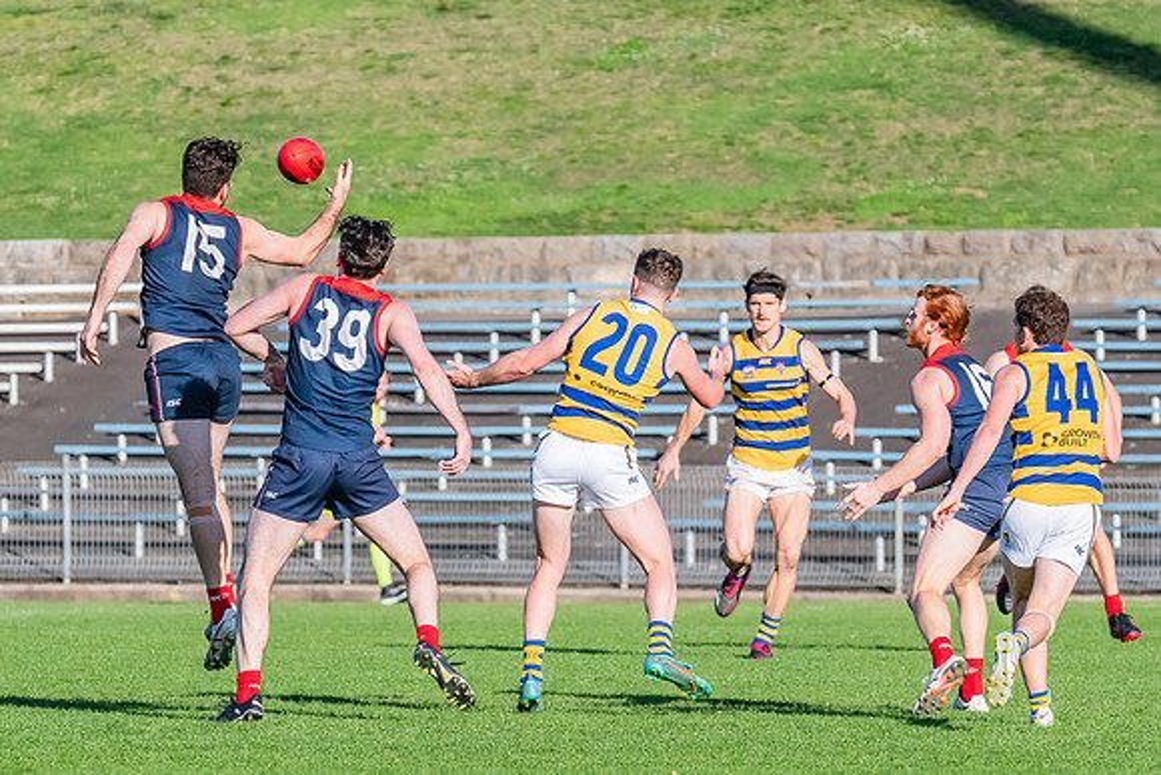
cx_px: 323
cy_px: 311
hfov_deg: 4.6
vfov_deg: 3.0
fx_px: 14557
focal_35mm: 451
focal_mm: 270
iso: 800
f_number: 9
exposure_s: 1/1600
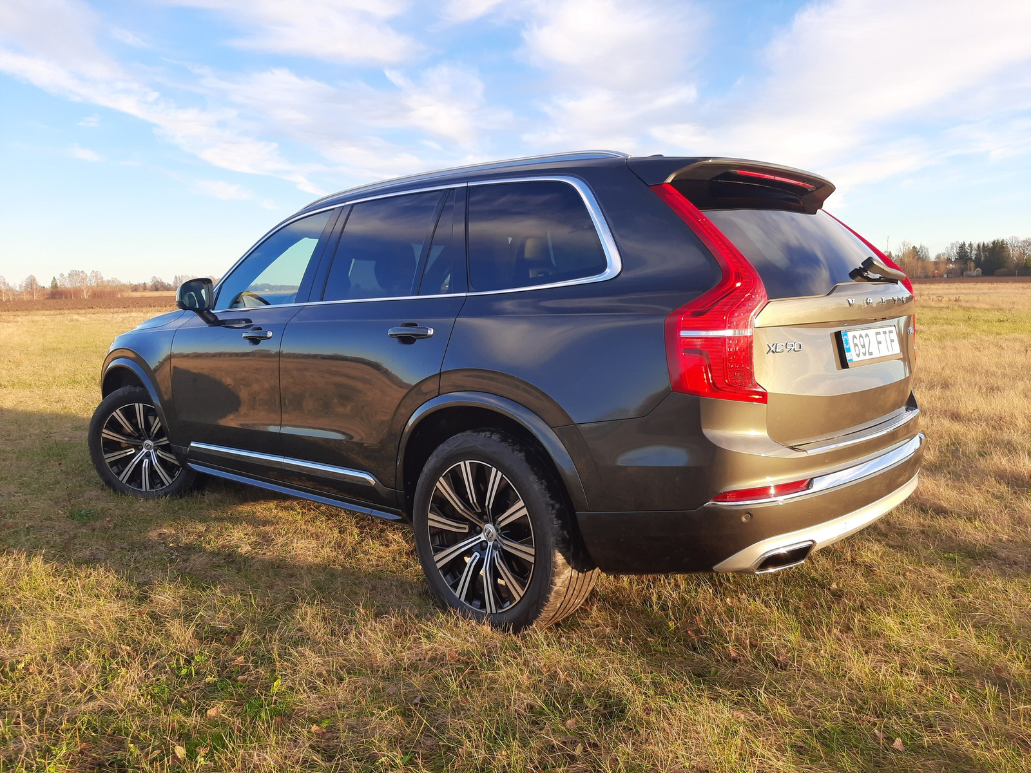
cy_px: 386
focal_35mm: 26
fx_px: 774
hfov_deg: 67.3
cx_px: 516
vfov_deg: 53.1
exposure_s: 1/278
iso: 40
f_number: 1.7
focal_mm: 3.92
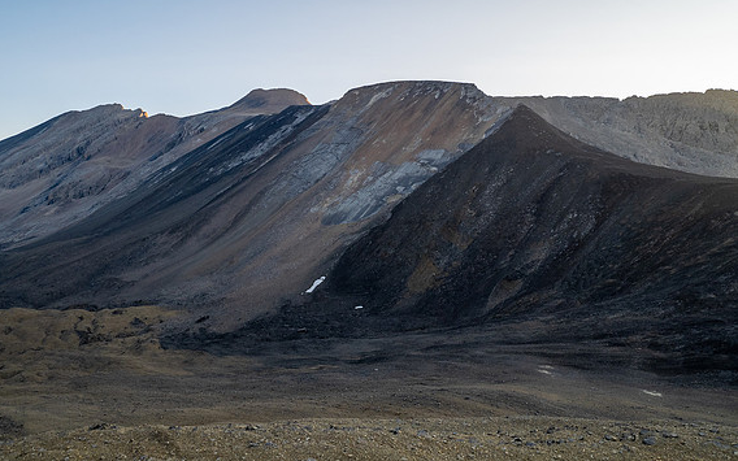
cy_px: 268
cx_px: 363
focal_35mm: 26
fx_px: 523
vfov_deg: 47.4
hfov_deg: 70.4
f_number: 8
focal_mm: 12
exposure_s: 1/80
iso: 200
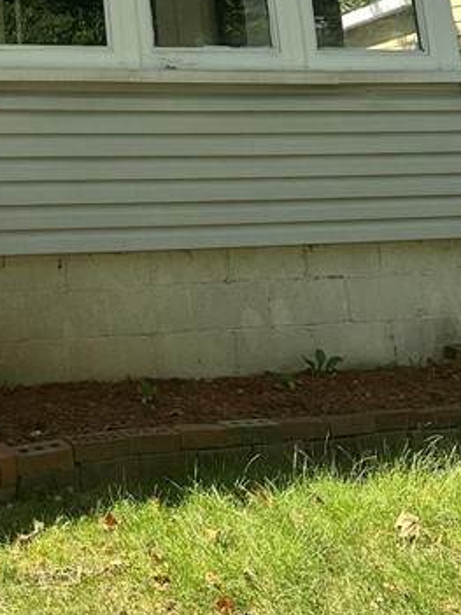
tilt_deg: +19.0
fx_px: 1244
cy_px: -194
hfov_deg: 19.4
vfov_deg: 24.2
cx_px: -138
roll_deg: -0.4
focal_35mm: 70
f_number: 1.78
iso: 80
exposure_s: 1/1072
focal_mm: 6.86
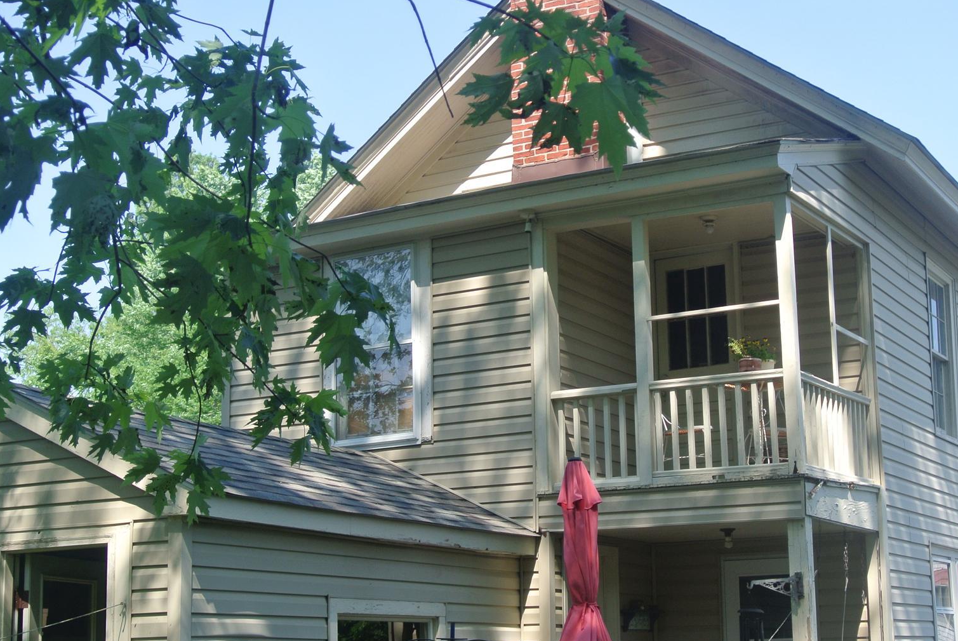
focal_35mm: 57
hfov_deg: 35.0
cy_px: 413
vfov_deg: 23.7
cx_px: 536
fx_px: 1518
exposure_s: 1/320
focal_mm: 15.7
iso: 100
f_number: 4.2
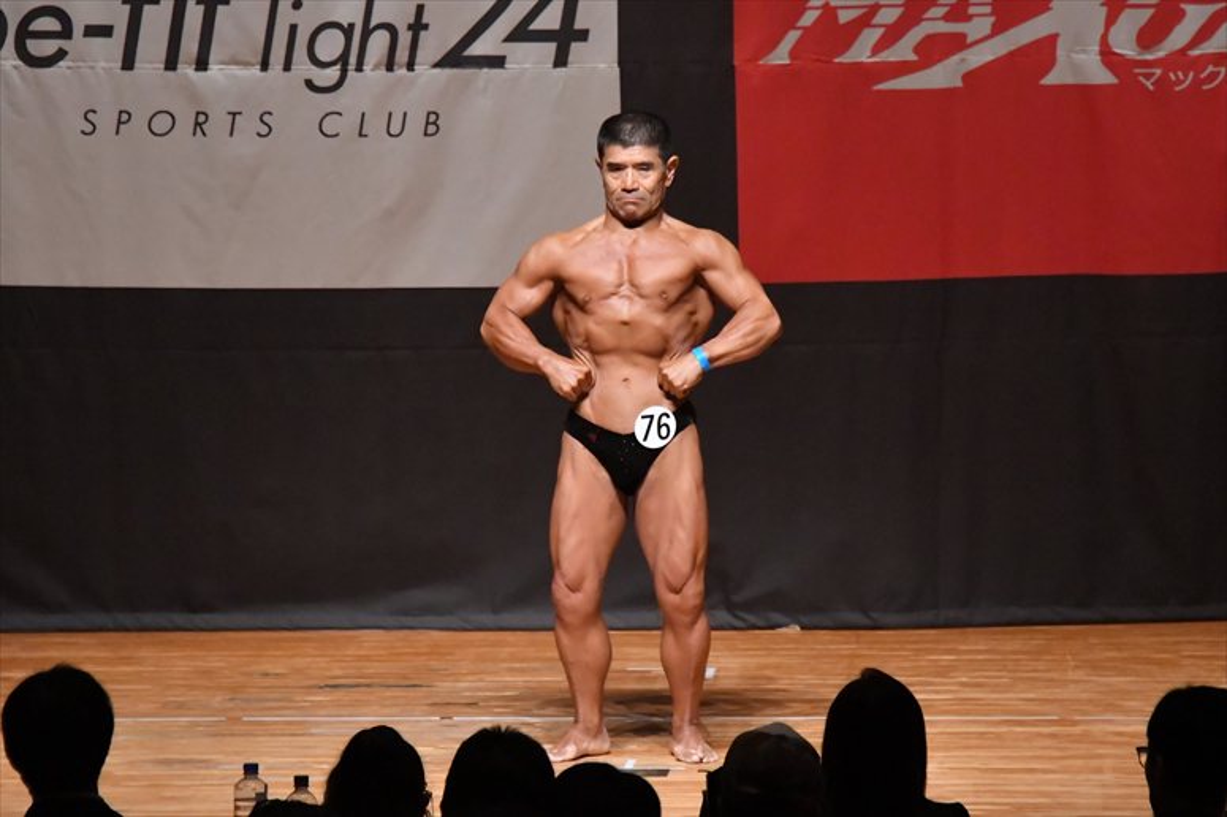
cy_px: 408
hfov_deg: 7.2
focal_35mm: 285
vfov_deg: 4.8
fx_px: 9709
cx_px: 614
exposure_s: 1/400
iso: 10000
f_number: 5.6
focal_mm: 190
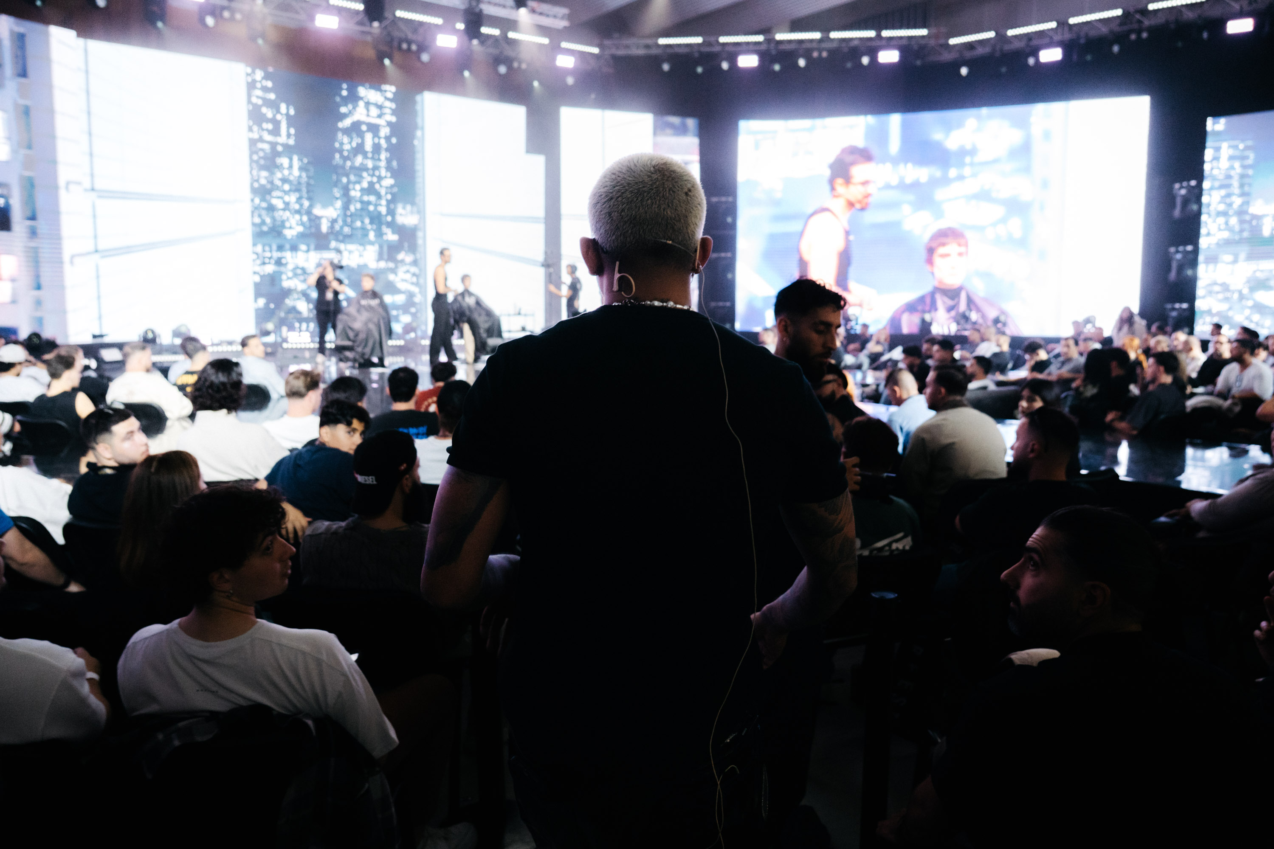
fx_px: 908
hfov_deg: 70.1
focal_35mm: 26
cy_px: 395
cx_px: 637
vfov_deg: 50.1
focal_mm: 24
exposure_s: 1/200
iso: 4000
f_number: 4
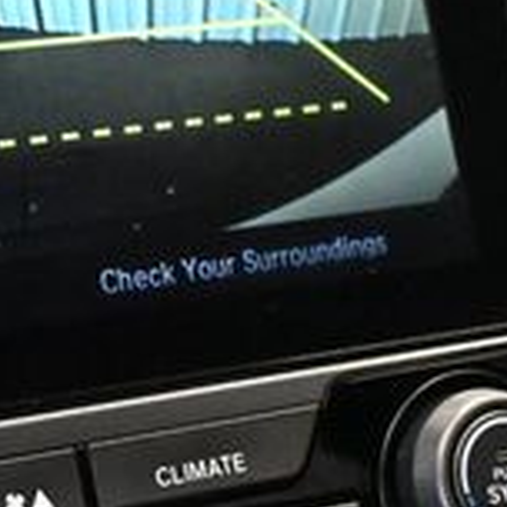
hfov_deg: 15.6
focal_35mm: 107
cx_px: -117
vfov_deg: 16.3
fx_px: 1773
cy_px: 264
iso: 7200
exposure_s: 1/60
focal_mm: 20
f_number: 3.8
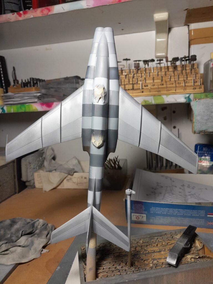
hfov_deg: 51.4
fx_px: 222
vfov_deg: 65.3
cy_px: 142
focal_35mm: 27
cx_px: 106
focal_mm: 4
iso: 160
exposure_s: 1/50
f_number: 1.8
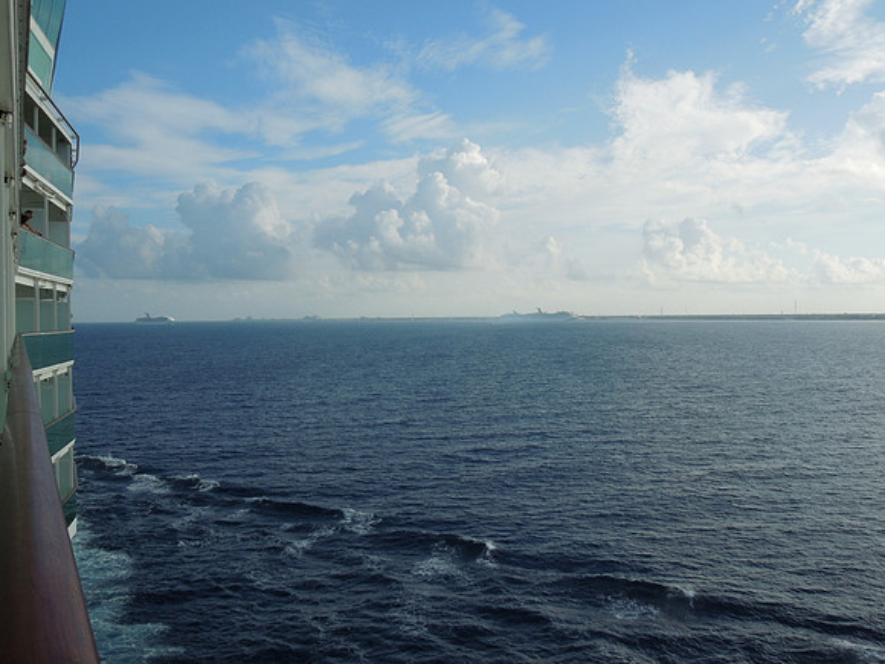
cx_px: 442
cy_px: 332
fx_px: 895
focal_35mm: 35
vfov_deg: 40.7
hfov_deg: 52.6
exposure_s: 1/1250
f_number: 3.7
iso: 100
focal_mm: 6.3
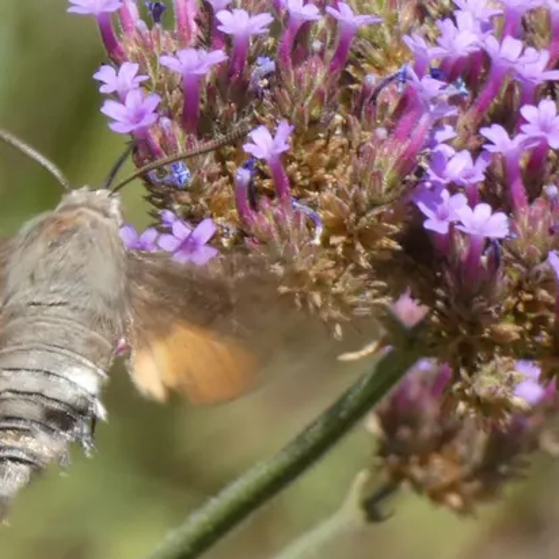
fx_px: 8770
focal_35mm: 480
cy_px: 296
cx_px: 140
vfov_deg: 3.7
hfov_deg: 3.7
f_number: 5.6
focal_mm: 62.7
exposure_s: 1/125
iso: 80
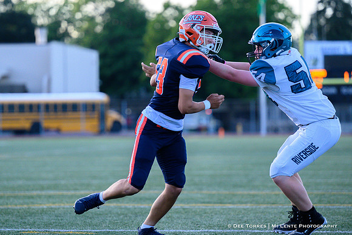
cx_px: 176
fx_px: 2106
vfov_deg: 6.4
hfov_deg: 9.6
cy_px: 118
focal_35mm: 215
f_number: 4
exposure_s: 1/2000
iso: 3600
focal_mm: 210
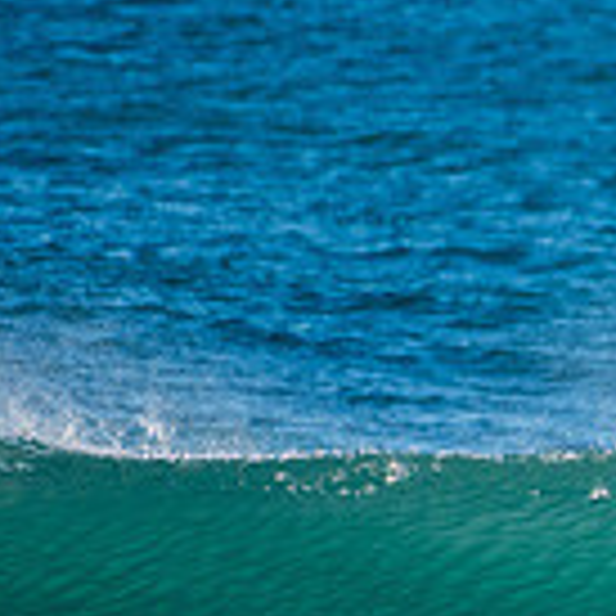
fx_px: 44272
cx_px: 1281
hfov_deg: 0.8
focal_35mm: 2199
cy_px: 638
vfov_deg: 0.8
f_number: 5.6
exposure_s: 1/320
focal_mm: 500
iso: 64
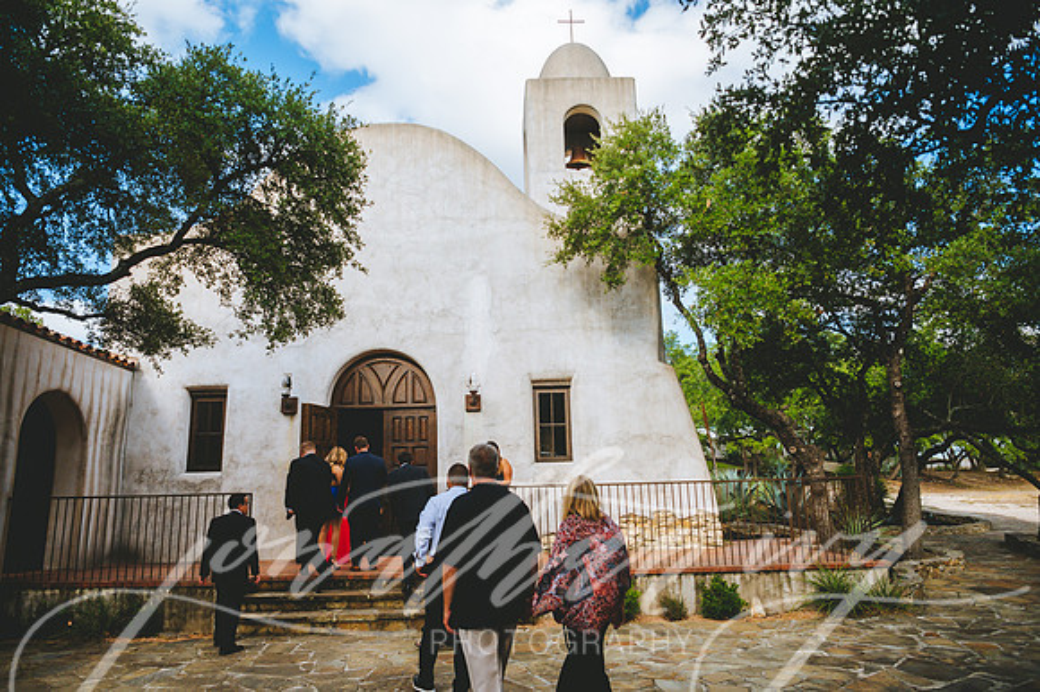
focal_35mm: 24
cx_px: 520
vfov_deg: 53.1
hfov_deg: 73.8
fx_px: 693
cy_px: 346
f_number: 2.8
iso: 640
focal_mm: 24
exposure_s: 1/6400
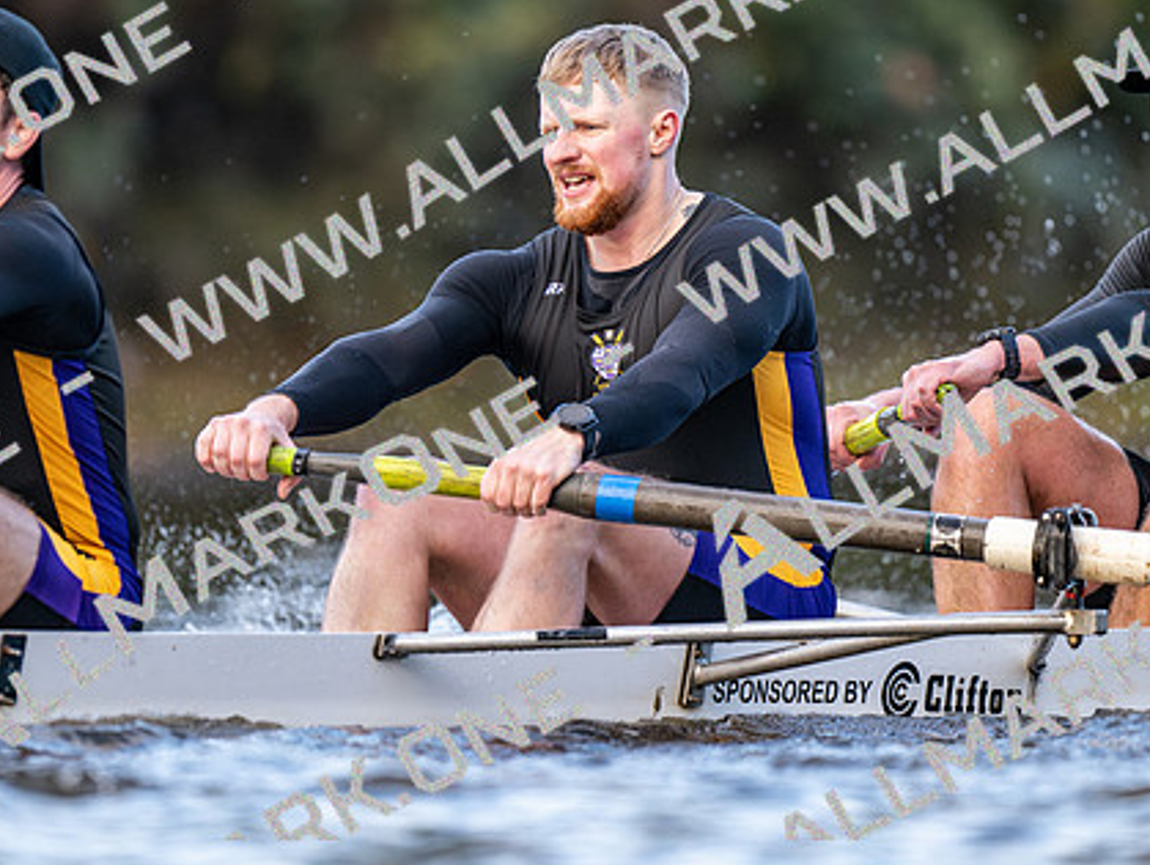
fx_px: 26534
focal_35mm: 798
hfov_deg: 2.5
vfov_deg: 1.9
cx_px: 478
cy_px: 369
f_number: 4
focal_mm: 600
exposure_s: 1/2500
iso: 3600
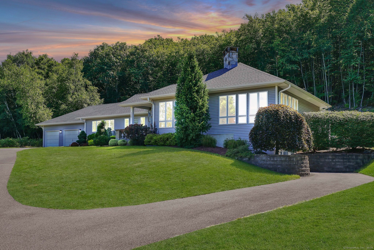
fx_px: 343
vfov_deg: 40.0
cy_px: 125
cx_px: 187
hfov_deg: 57.2
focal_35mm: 33
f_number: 10
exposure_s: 1/100
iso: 100
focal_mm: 33
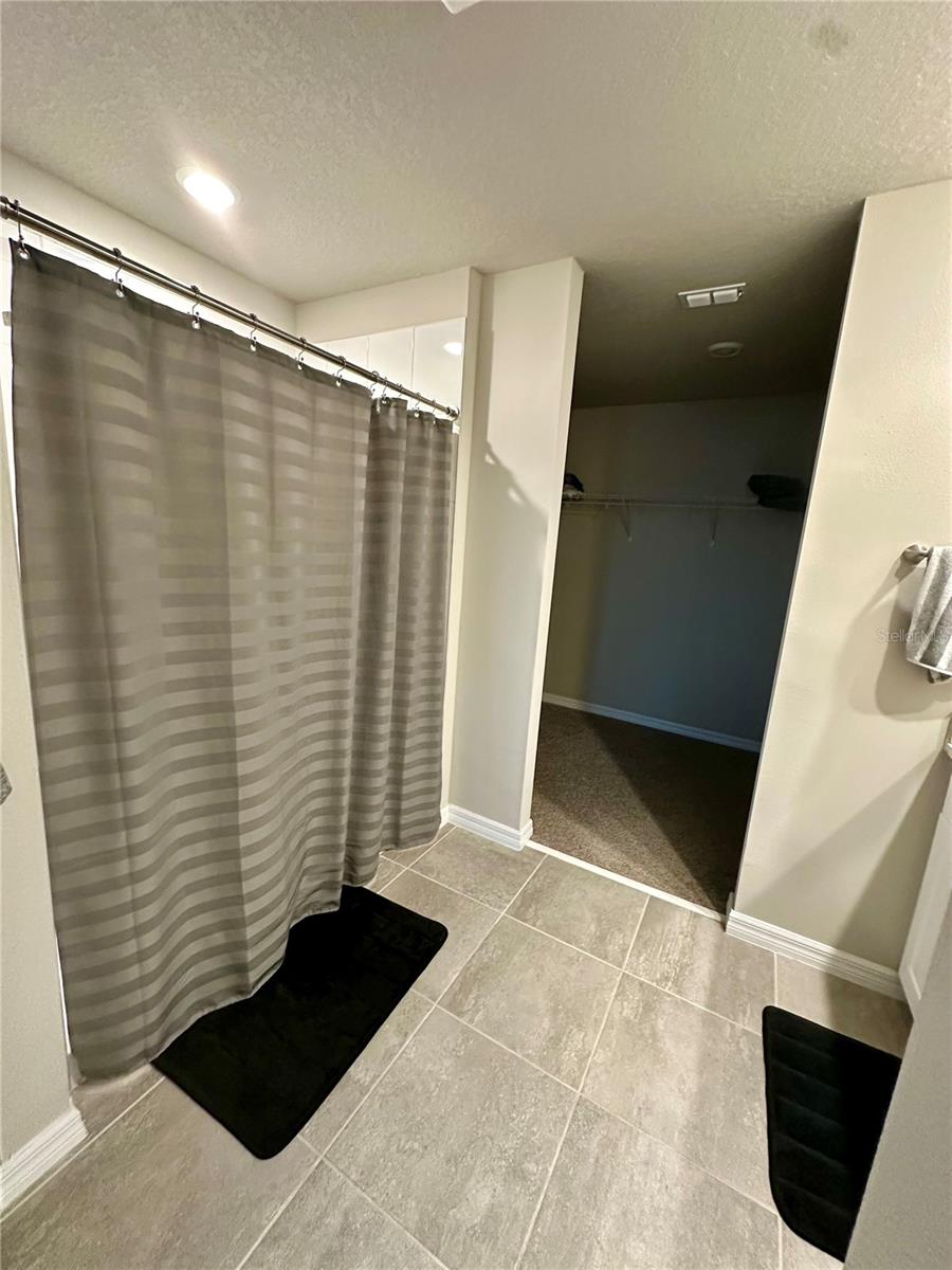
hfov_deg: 85.7
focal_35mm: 14
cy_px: 635
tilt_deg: -10.1
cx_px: 476
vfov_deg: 102.1
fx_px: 513
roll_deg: -3.8
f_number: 2.2
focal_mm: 2.22
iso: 500
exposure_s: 1/60
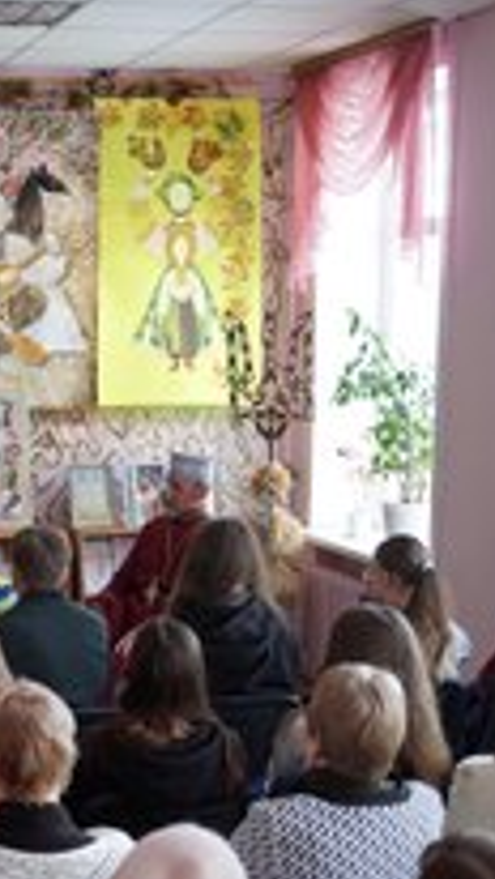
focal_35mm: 68
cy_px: 559
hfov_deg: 16.9
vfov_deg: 30.9
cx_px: -124
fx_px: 1583
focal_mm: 22.3
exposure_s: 1/100
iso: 320
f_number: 2.8
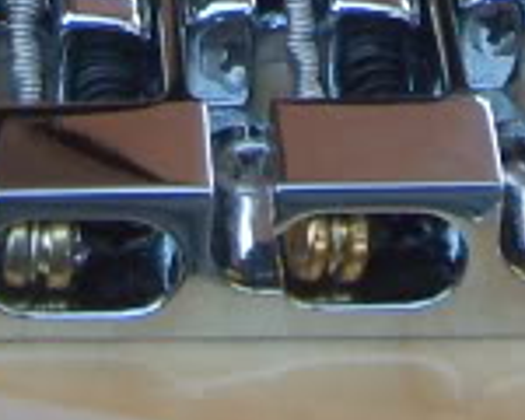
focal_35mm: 233
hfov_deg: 8.3
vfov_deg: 6.2
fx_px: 3620
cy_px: -749
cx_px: 343
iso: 86
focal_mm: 5.8
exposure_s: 1/30
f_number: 2.8
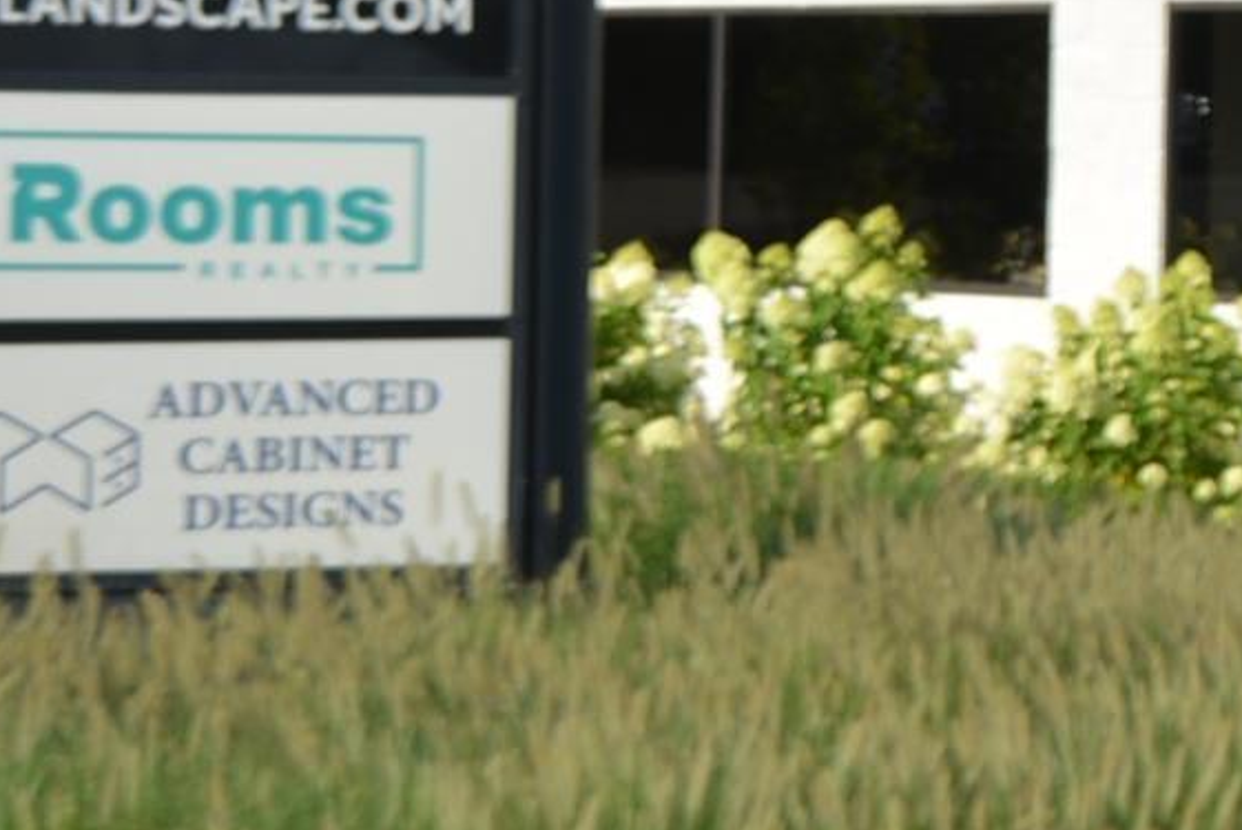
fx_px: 4972
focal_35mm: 144
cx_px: 1851
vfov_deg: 9.5
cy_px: -31
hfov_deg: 13.4
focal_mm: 18
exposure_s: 1/1000
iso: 100
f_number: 3.5
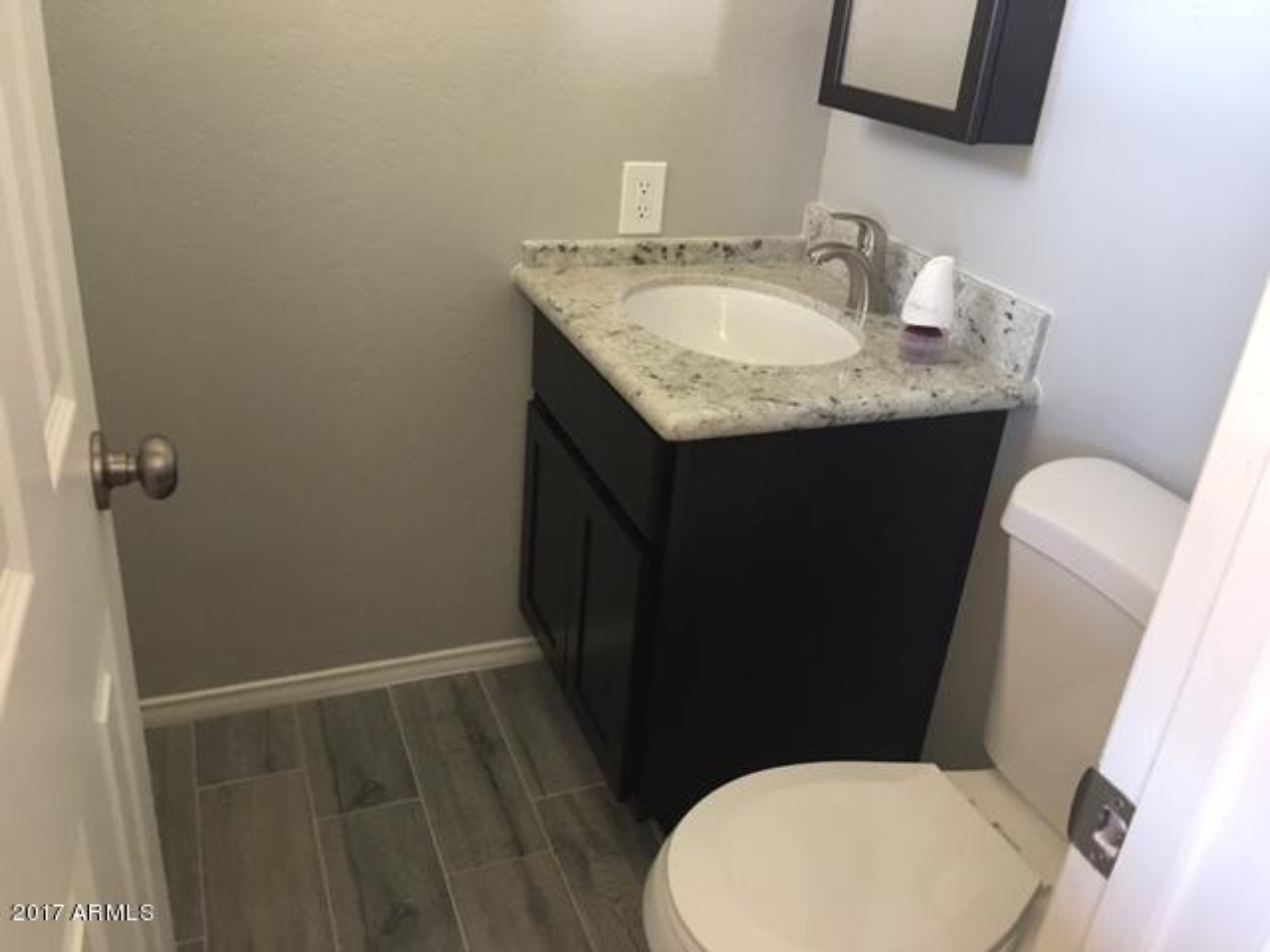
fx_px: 1064
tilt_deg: -25.0
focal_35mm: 29
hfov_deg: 61.7
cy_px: 476
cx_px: 635
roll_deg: -5.5
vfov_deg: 48.2
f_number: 2.2
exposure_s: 1/10
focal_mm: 4.15
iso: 80
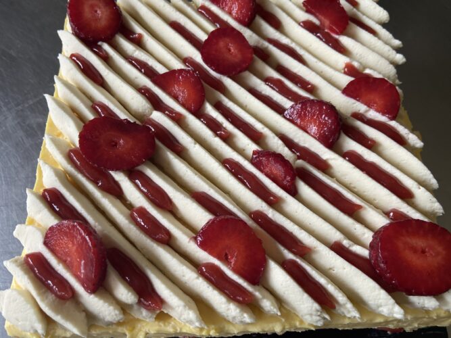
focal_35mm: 26
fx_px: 339
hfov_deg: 67.3
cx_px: 226
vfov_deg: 53.0
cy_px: 169
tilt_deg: -64.5
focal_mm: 4.25
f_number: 1.8
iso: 64
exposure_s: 1/122
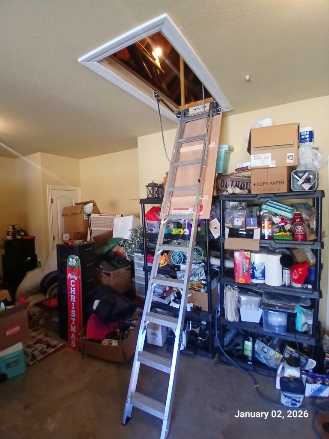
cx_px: 164
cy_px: 220
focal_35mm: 17
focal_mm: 1.4
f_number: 2.2
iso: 250
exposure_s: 1/30
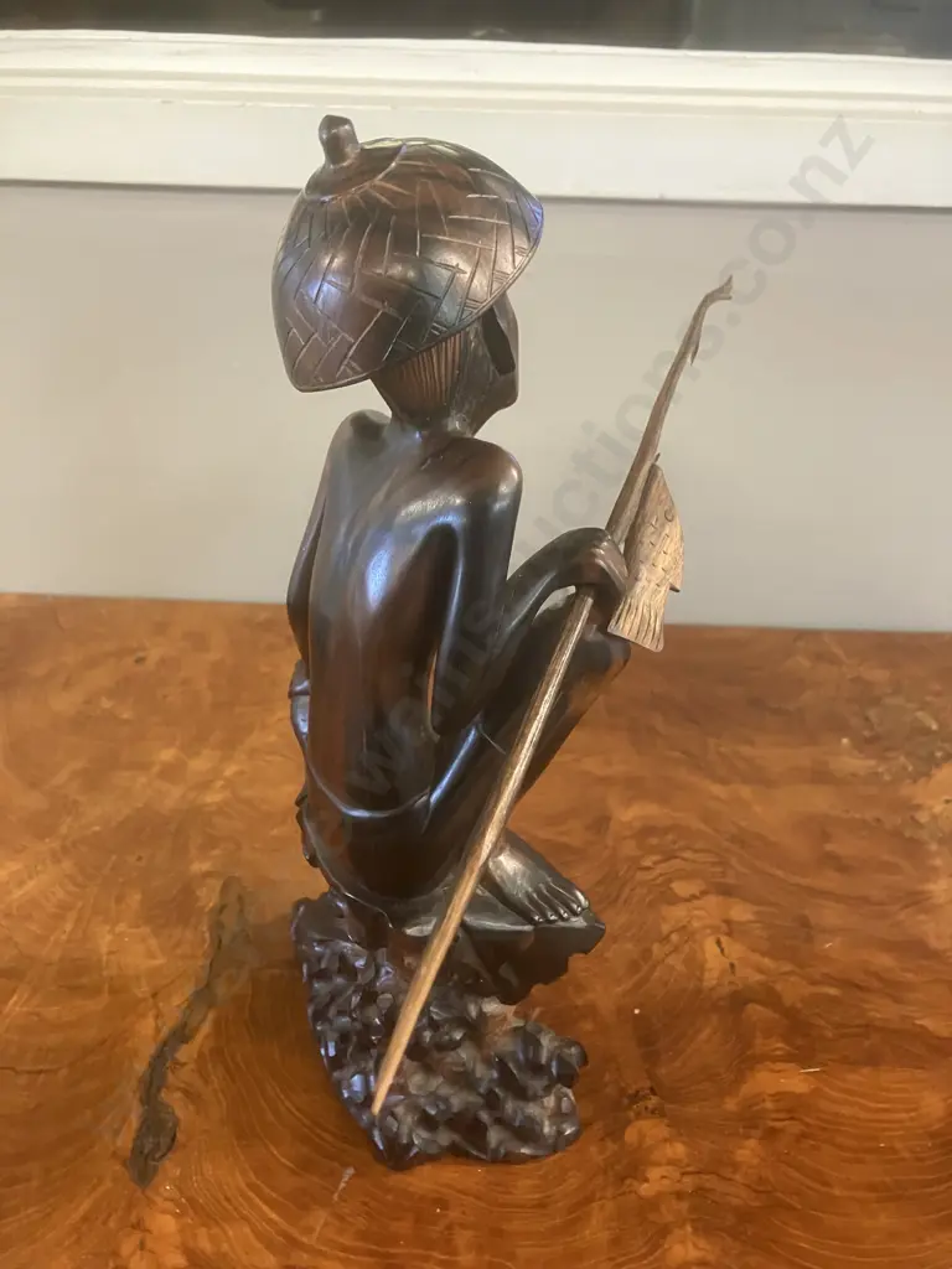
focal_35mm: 28
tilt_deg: -30.0
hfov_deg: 49.7
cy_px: 634
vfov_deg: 63.4
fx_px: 1027
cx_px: 476
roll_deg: -2.1
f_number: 1.8
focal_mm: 3.99
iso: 320
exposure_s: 1/33
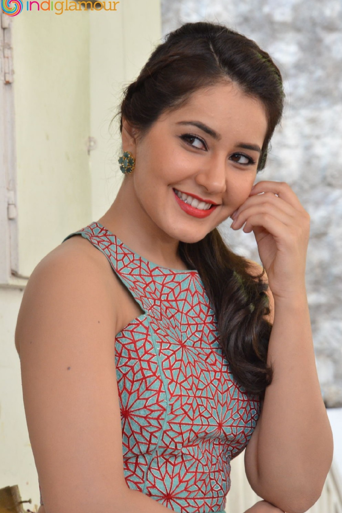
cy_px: 253
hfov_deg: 8.6
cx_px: 172
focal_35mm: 160
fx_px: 2274
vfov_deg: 12.9
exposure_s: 1/125
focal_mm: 105
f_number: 8
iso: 2000
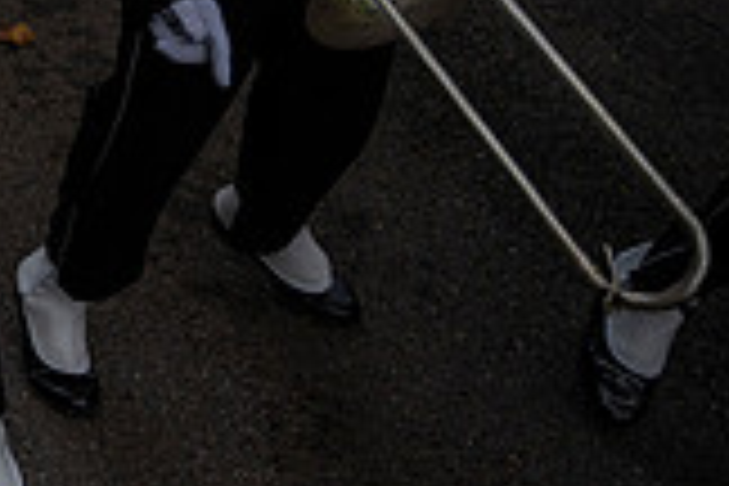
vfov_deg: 14.7
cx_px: -531
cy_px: -268
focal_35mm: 86
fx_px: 1741
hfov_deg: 18.9
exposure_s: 1/1000
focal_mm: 24
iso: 100
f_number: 4
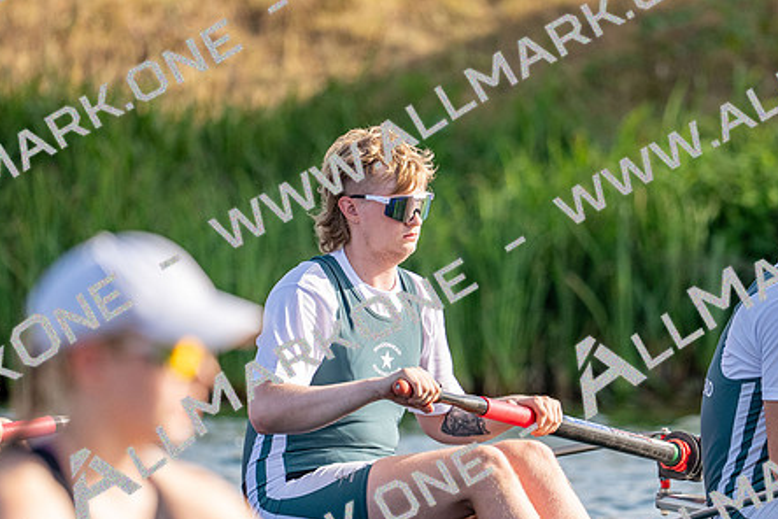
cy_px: 253
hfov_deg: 2.6
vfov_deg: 1.8
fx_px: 16942
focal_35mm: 784
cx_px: 426
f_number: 4.5
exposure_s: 1/2500
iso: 500
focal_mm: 400
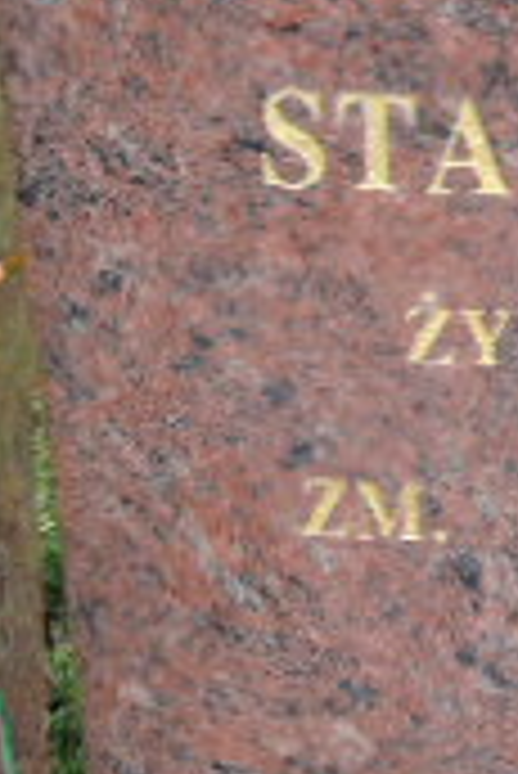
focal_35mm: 417
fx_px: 8981
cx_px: 1203
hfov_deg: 3.3
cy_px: 184
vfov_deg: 4.9
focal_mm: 19
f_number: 4.4
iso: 80
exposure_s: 1/60
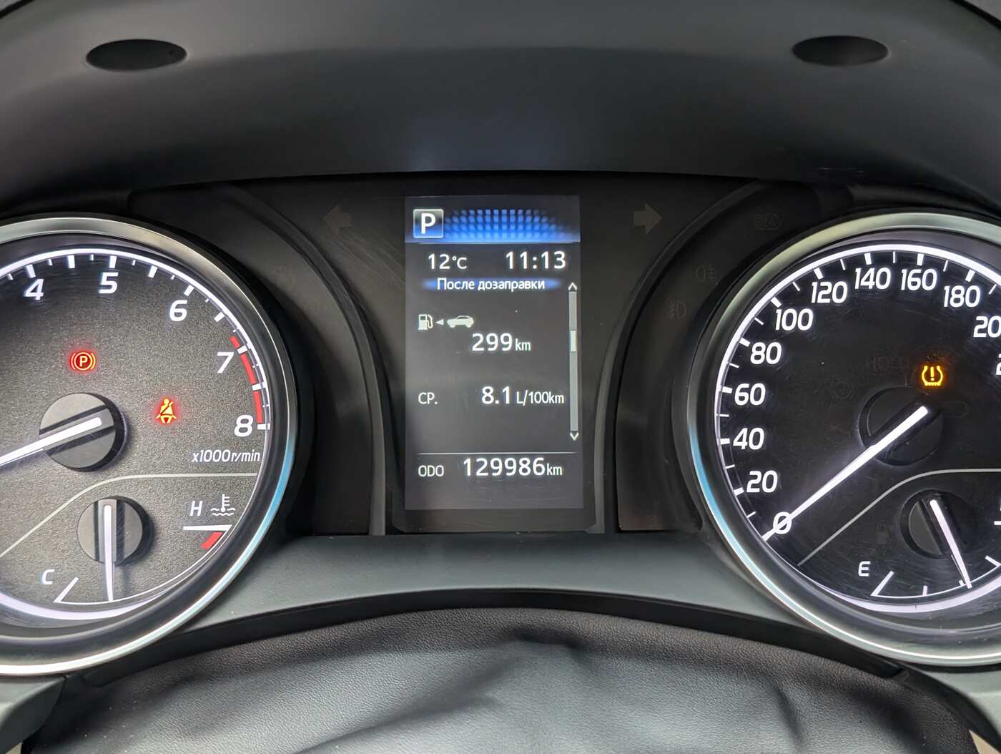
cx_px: 500
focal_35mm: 49
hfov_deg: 38.9
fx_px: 1419
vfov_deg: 29.7
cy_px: 377
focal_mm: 6.9
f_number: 1.68
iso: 186
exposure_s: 1/75
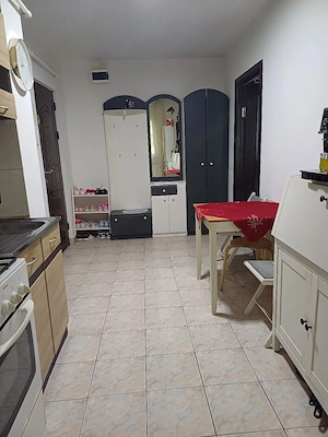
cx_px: 164
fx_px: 316
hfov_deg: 54.9
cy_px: 218
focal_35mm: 25
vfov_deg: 69.4
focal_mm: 4.65
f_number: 1.8
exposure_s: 1/33
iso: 320
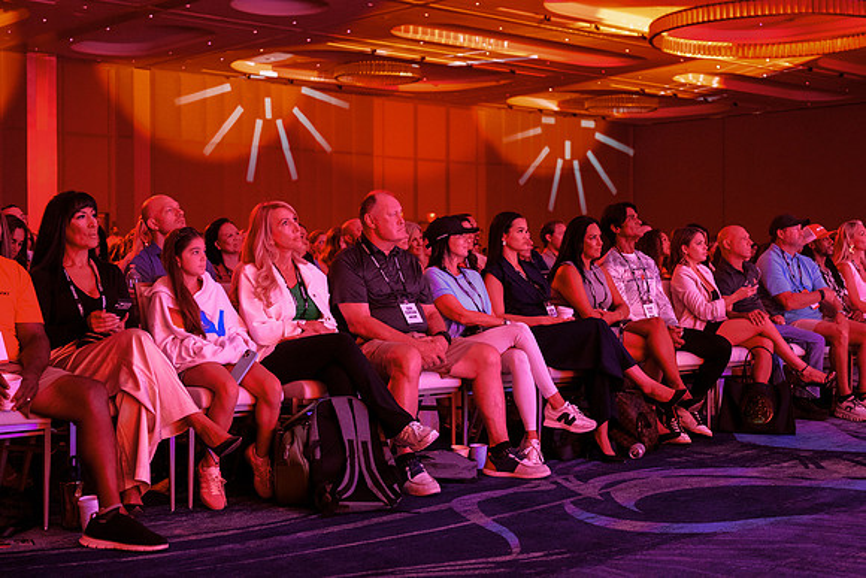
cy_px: 289
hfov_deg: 39.6
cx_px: 433
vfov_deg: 27.0
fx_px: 1203
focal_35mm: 50
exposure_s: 1/60
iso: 2000
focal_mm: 50
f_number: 4
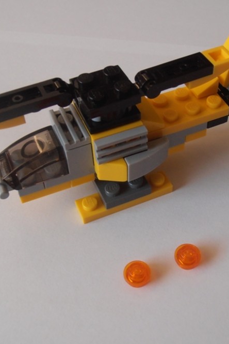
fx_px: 496
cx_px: 150
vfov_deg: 38.2
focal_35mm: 52
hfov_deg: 25.9
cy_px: 173
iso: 125
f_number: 3.9
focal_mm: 6.61
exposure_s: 1/20
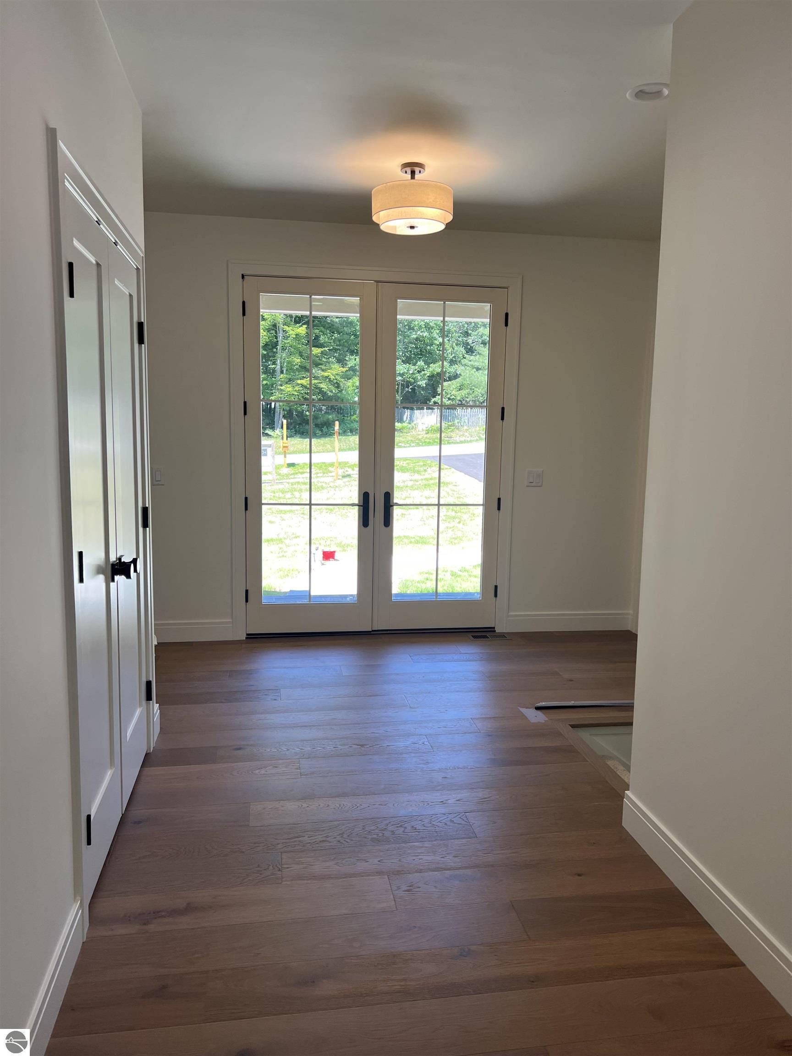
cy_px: 528
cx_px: 396
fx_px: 793
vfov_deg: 67.3
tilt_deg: -6.7
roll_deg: -0.9
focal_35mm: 26
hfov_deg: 53.1
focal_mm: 5.7
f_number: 1.5
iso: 32
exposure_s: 1/130
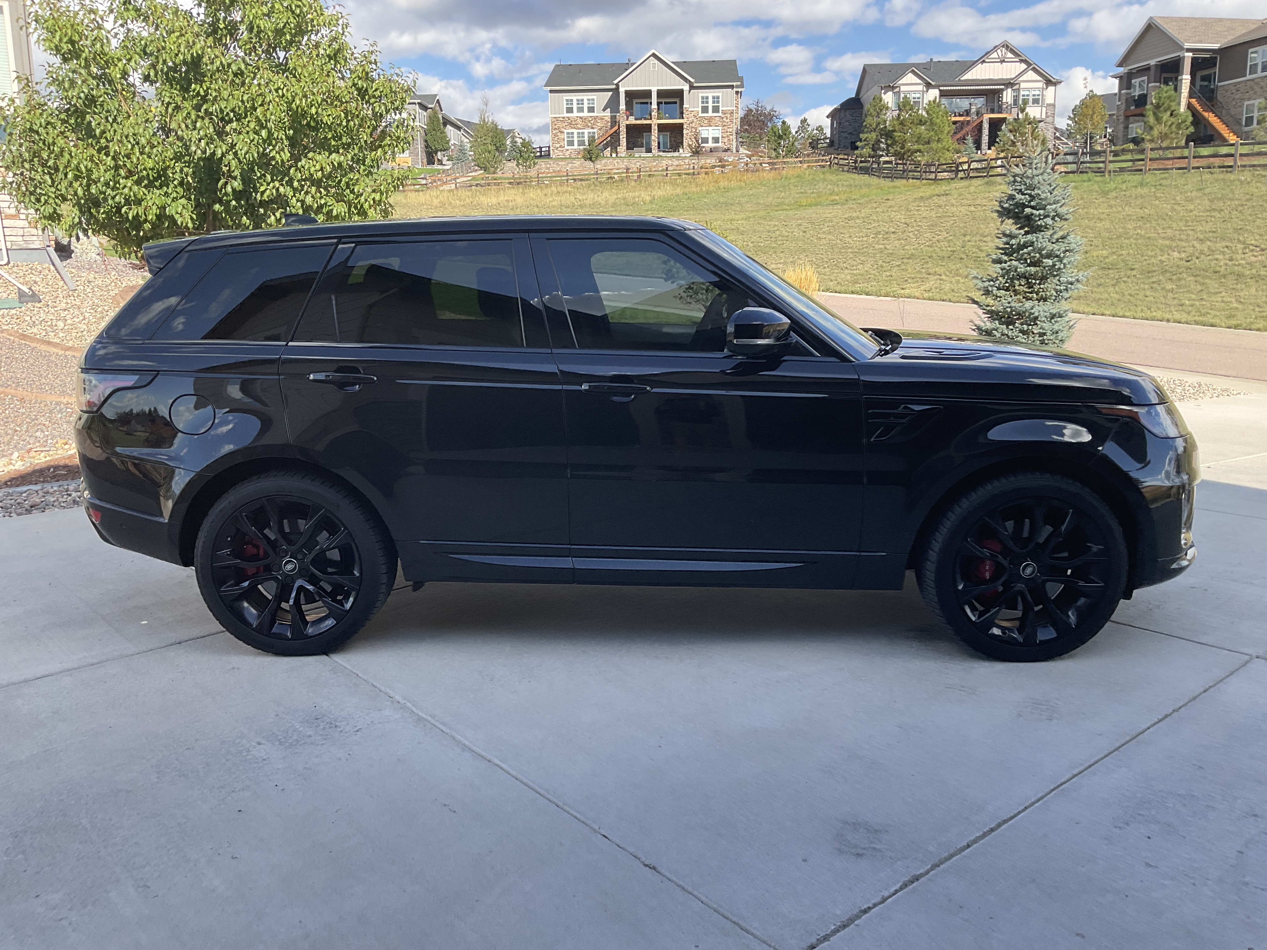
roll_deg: -0.2
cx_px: 634
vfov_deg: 48.2
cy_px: 475
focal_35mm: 29
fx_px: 1061
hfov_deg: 61.7
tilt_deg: -9.7
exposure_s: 1/580
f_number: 1.8
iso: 16
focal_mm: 3
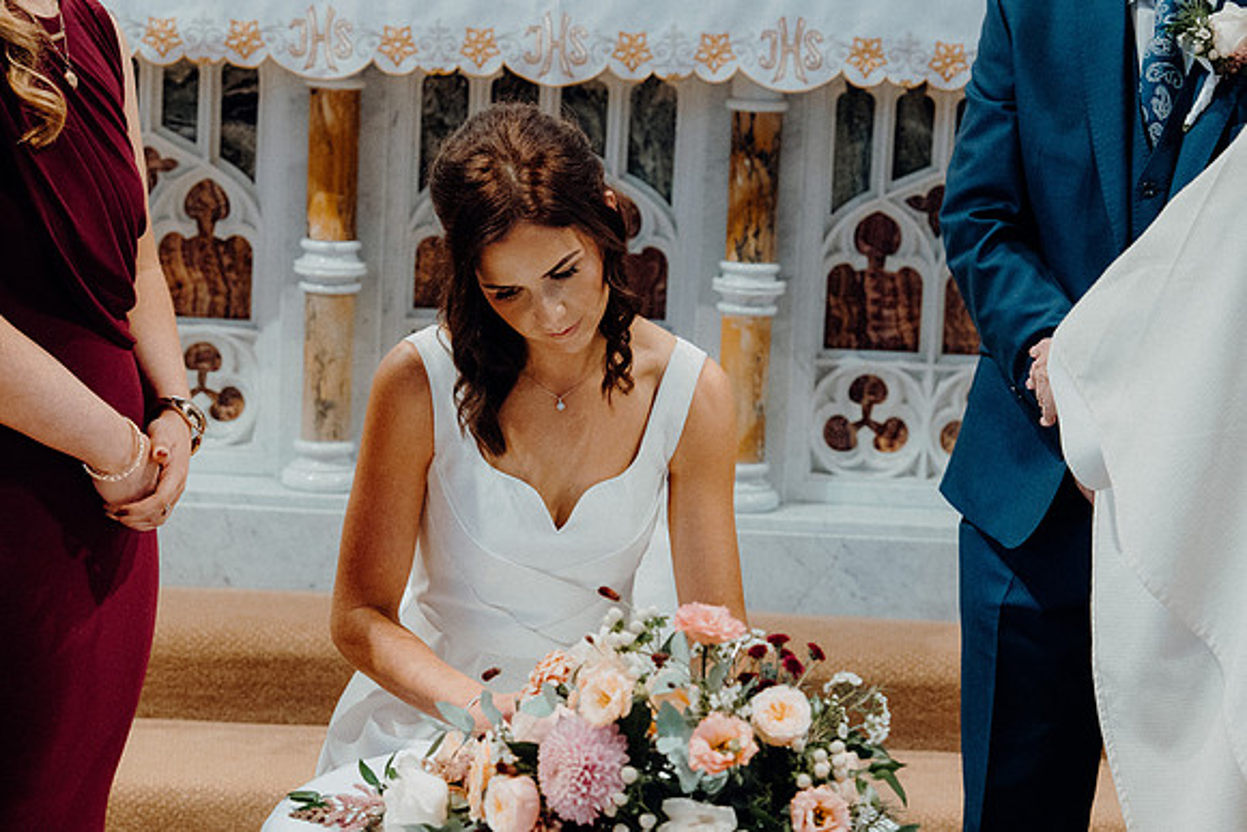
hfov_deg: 23.1
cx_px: 624
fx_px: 3049
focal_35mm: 88
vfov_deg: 15.5
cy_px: 416
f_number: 3.5
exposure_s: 1/160
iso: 3200
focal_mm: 59
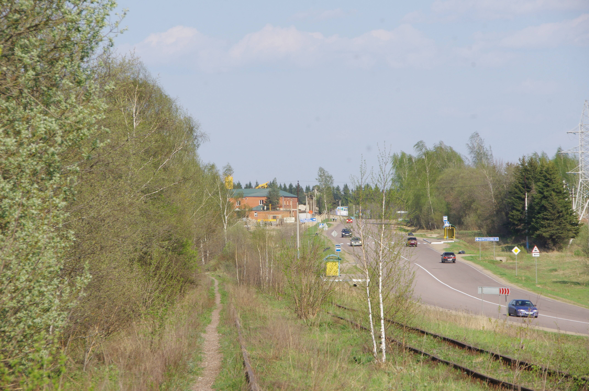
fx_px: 3187
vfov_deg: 7.0
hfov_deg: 10.6
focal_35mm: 195
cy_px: 196
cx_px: 294
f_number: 13
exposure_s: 1/320
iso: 400
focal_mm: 130
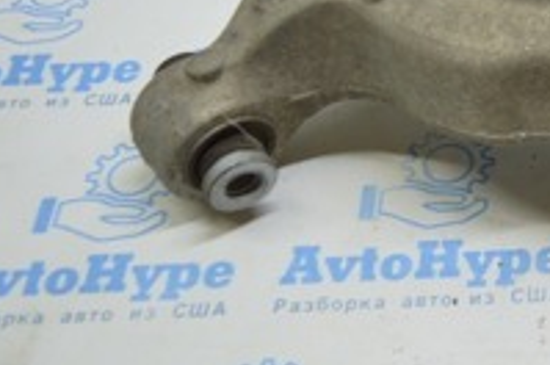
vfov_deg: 15.5
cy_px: 71
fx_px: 1327
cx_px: 746
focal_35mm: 87
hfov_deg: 20.9
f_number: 3.5
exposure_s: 1/60
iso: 400
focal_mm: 18
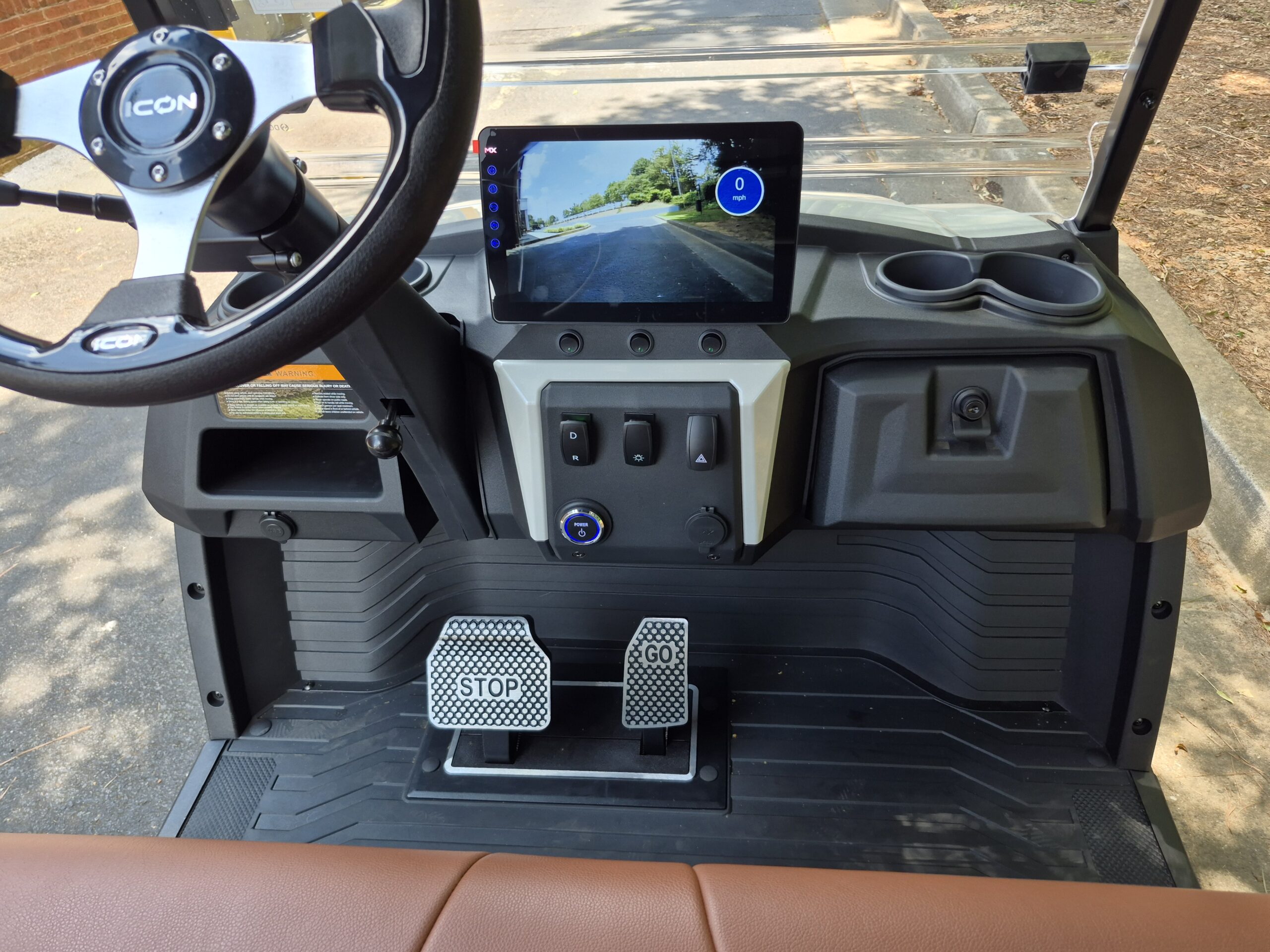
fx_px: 844
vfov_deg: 58.9
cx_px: 635
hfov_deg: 73.9
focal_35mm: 23
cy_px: 476
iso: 32
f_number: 1.8
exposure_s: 1/180
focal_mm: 5.4
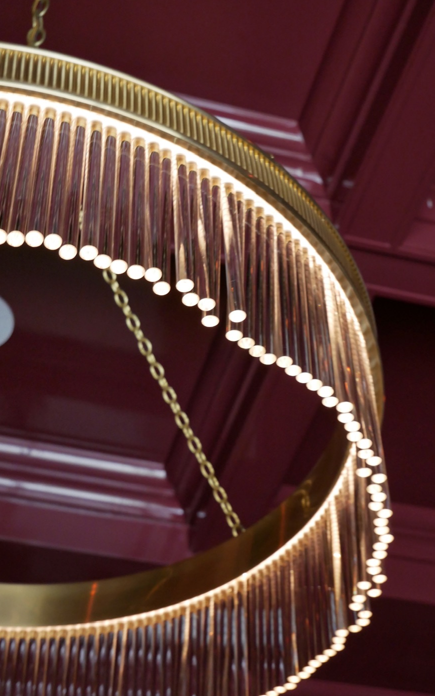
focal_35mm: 64
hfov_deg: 20.3
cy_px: 349
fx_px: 1214
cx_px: 260
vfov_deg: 32.0
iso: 1250
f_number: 4.9
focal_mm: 30
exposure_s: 1/60
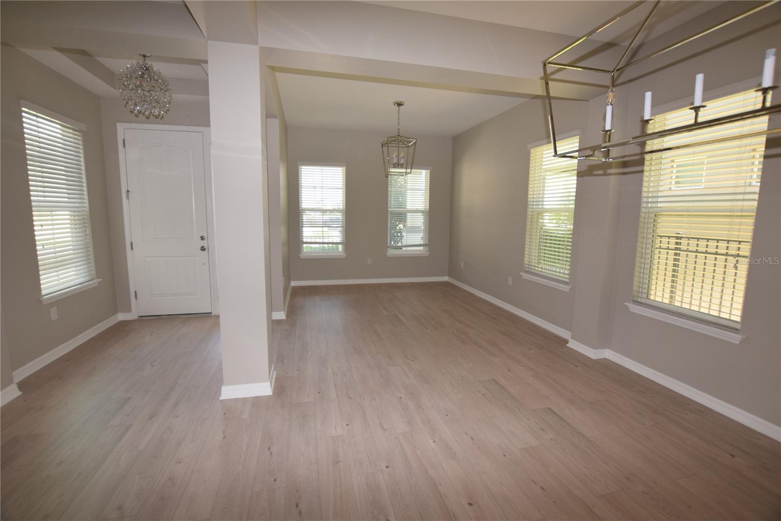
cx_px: 390
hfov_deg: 100.4
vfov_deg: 77.3
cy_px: 260
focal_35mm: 15
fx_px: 325
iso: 640
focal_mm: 10
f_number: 5.6
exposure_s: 1/125
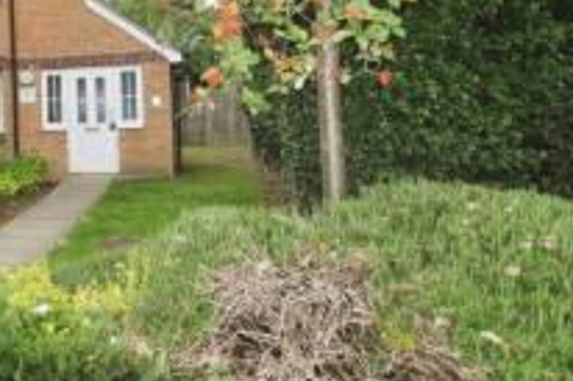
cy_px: -32
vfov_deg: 31.2
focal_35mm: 38
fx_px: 607
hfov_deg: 41.7
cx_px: -36
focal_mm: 11
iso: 200
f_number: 4.5
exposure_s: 1/200
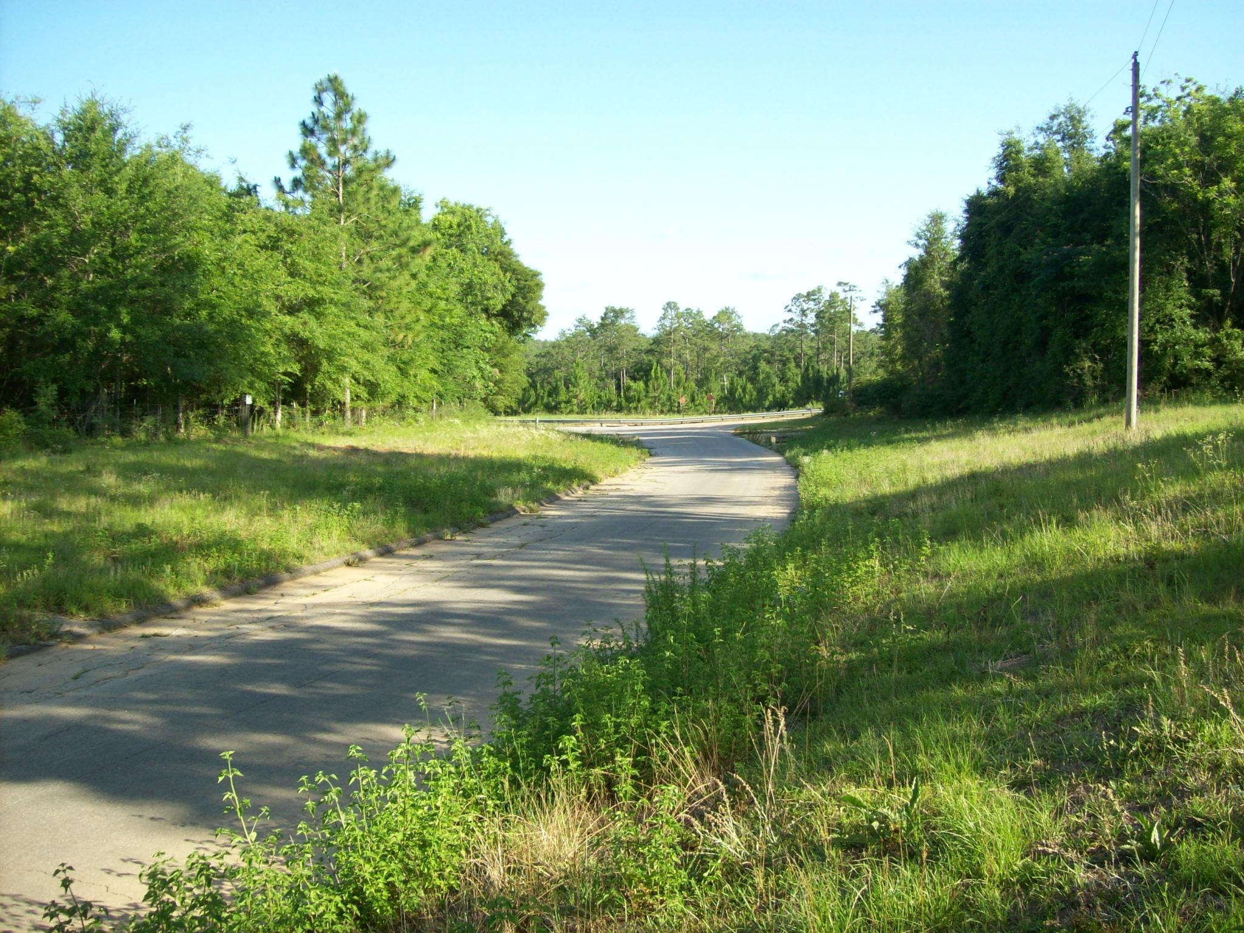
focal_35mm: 36
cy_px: 466
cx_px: 622
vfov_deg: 39.7
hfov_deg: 51.4
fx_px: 1294
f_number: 2.7
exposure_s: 1/413
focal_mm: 6
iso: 80
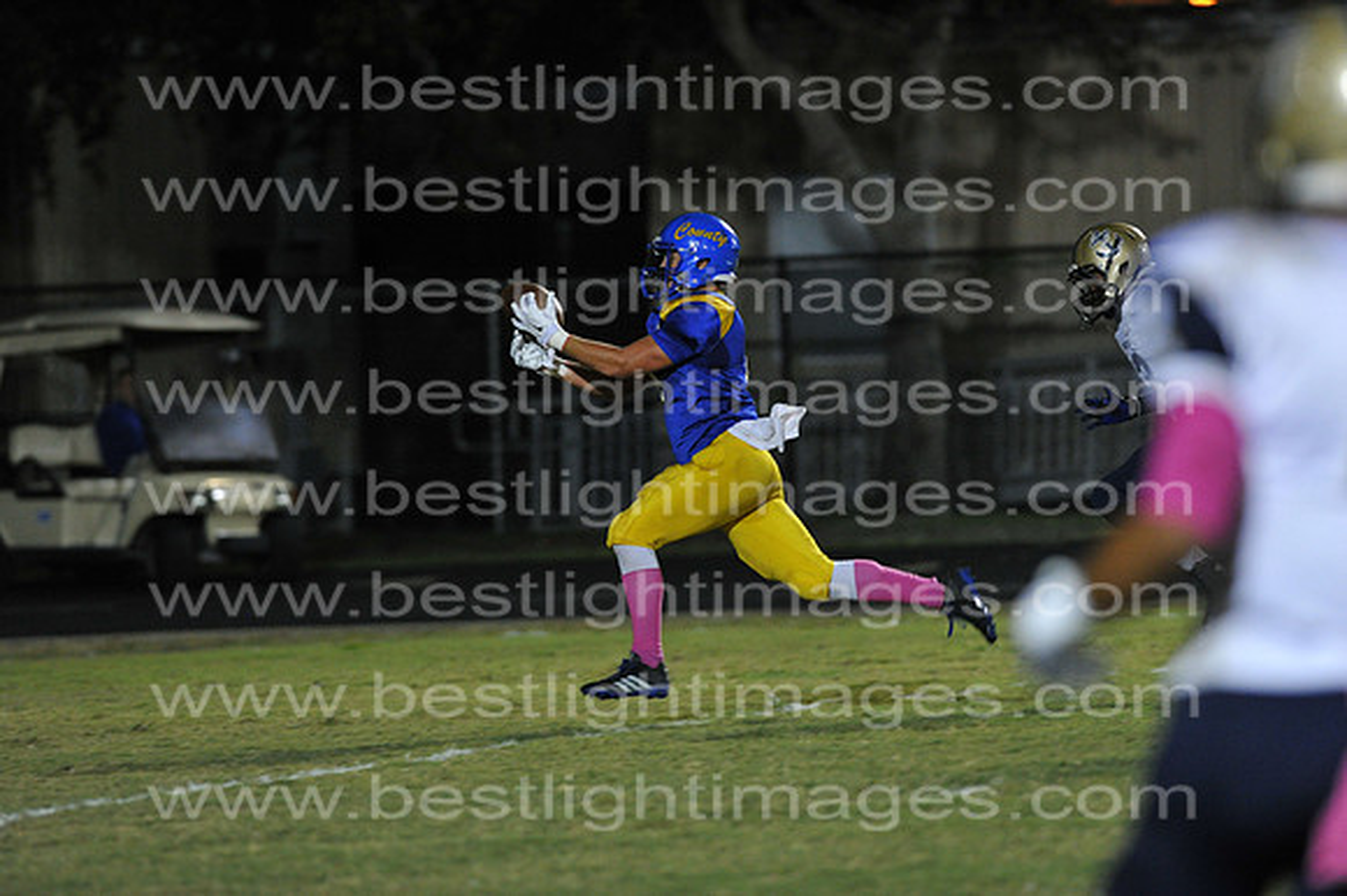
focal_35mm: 300
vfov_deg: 4.6
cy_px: 448
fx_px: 11218
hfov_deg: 6.9
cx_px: 674
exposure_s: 1/500
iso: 5000
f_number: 4
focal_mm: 300
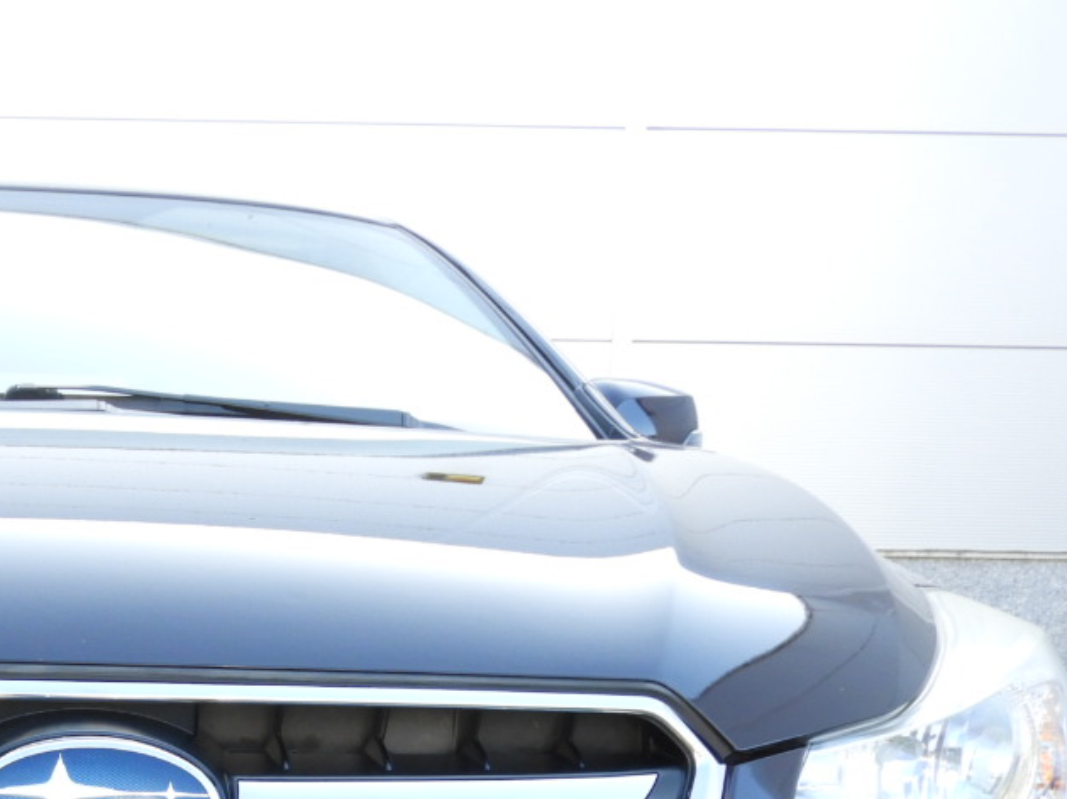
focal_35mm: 61
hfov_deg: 30.1
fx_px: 1880
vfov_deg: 22.6
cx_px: 69
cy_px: 894
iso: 110
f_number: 3.3
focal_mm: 4.3
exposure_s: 1/100
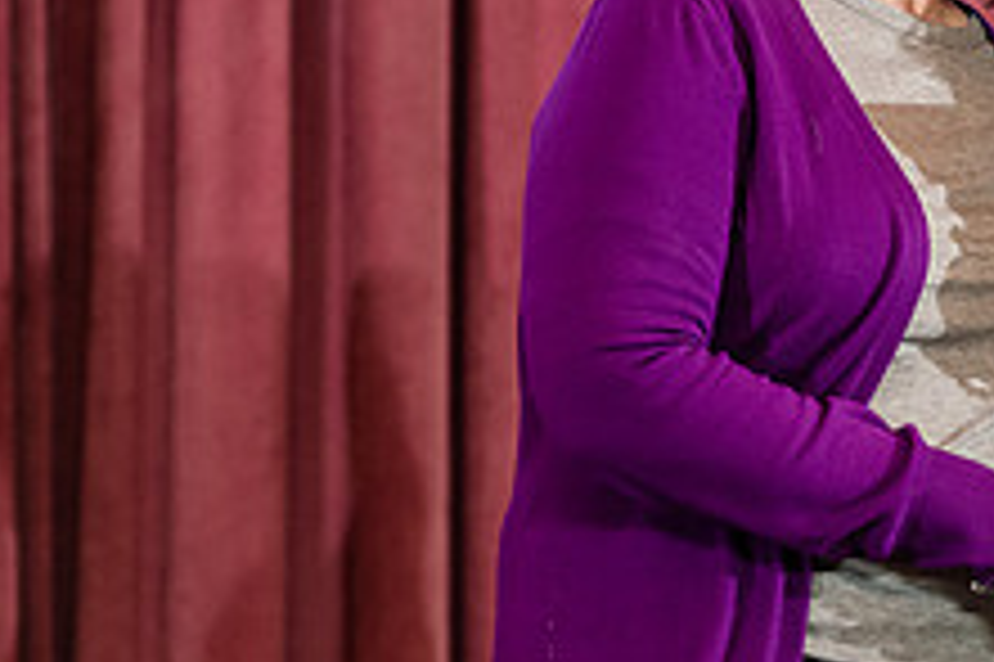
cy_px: 214
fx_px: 5794
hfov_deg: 9.7
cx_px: 1048
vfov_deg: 6.5
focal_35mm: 210
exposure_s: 1/200
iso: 2000
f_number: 4.5
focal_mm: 80
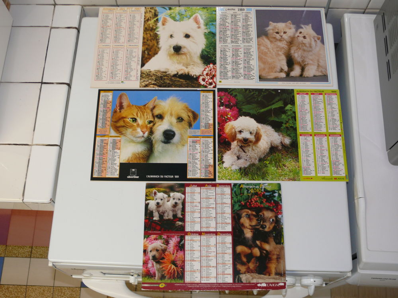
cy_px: 149
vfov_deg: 33.6
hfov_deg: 43.9
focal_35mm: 43
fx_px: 494
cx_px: 199
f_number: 2.8
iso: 100
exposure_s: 1/13
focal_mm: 8.6
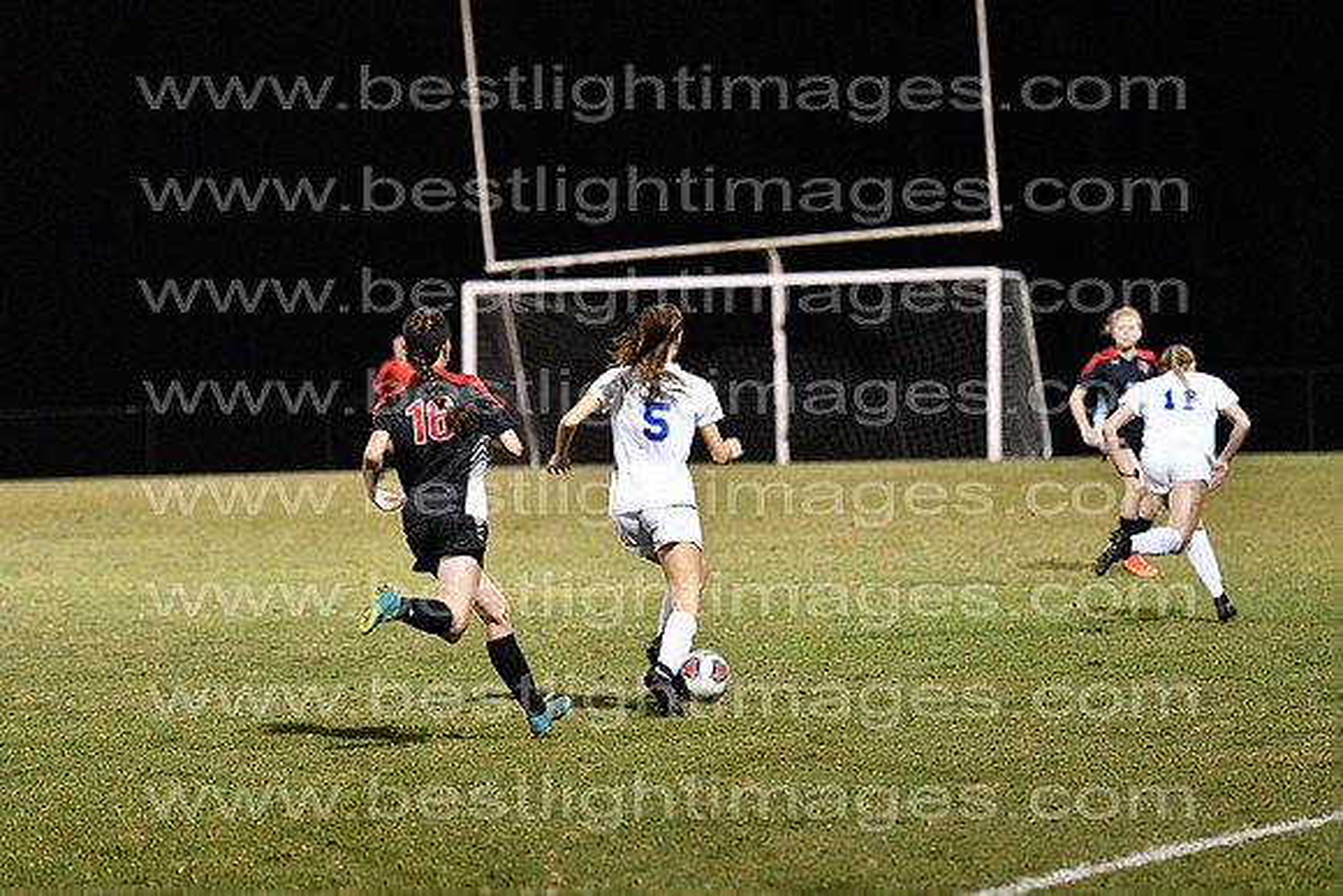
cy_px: 448
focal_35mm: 202
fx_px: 7556
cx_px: 672
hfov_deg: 10.2
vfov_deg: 6.8
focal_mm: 135
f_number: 3.2
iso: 8000
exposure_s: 1/640
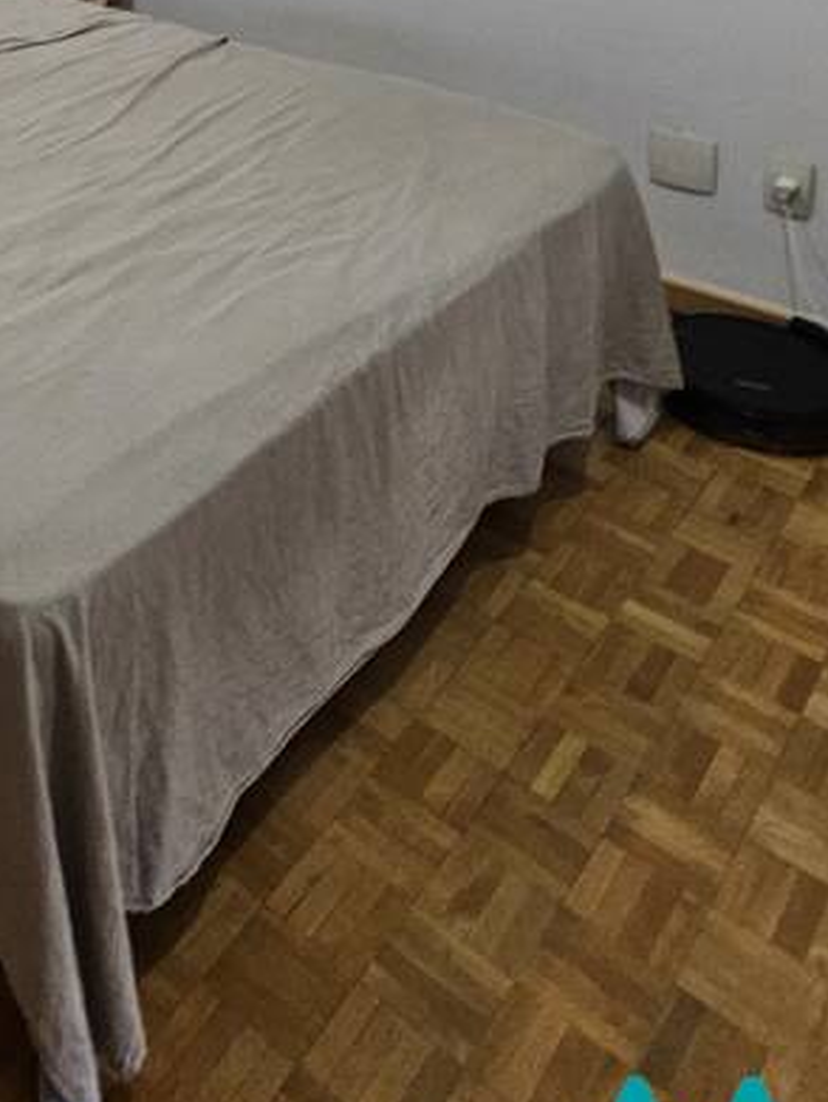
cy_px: -186
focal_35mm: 36
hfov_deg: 35.6
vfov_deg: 39.1
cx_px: -14
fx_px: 1147
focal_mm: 2.2
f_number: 2.2
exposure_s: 1/60
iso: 250
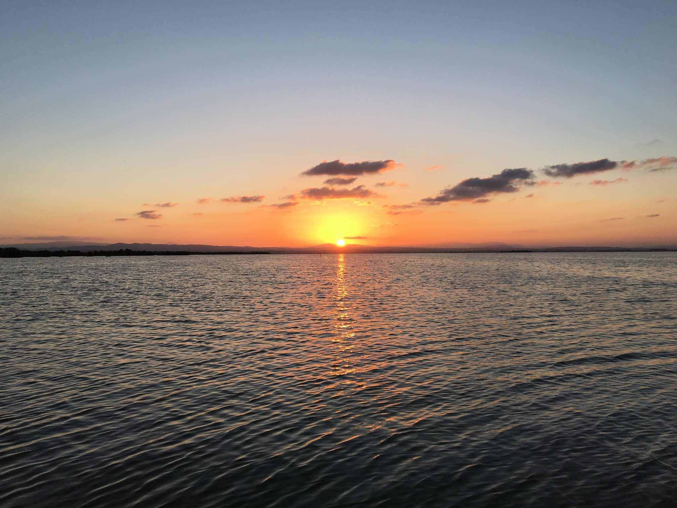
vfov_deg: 48.2
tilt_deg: +1.5
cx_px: 338
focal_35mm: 29
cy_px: 254
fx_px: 567
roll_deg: -0.8
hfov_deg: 61.7
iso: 25
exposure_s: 1/519
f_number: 2.2
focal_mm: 4.15
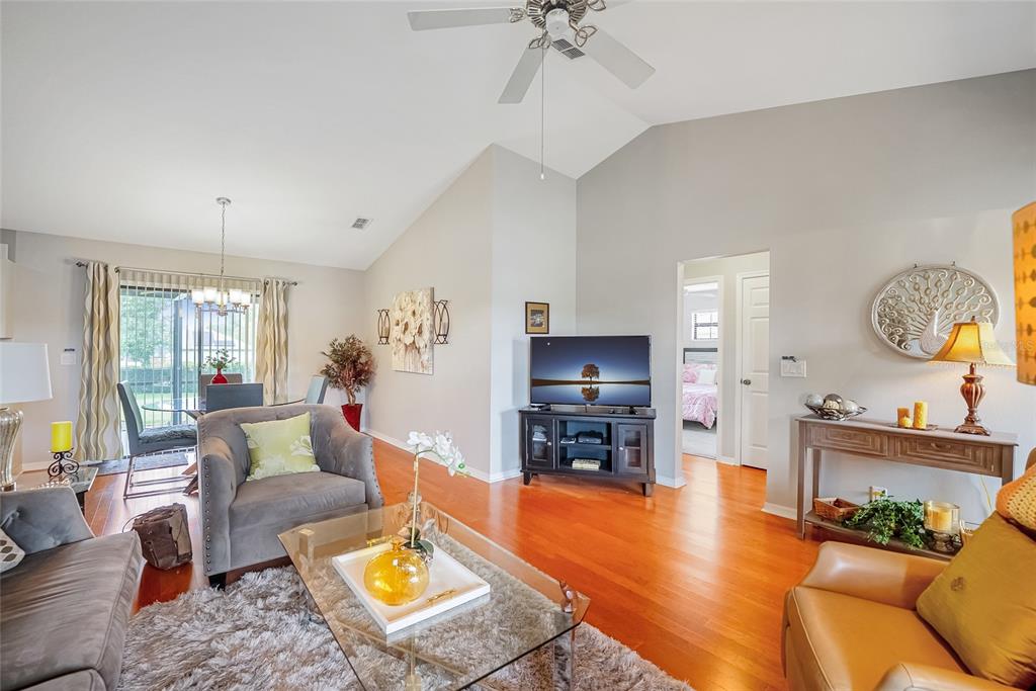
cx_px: 518
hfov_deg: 104.2
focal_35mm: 14
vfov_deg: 81.2
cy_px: 346
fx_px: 403
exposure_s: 1/1000
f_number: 4.5
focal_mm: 14
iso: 1250
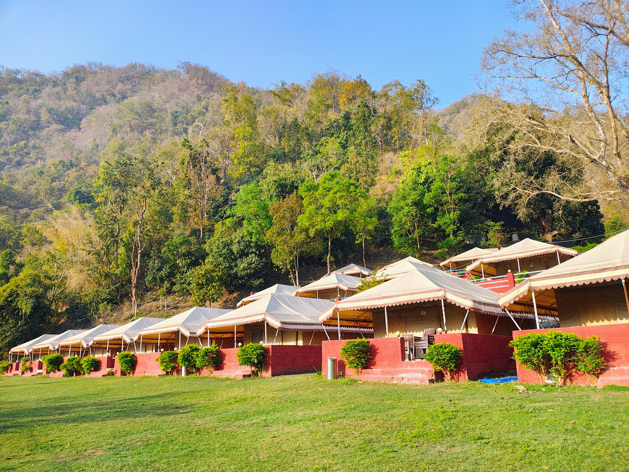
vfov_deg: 54.9
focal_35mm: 25
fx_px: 454
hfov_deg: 69.4
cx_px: 314
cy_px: 236
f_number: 1.4
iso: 100
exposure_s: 1/405
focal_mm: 5.89
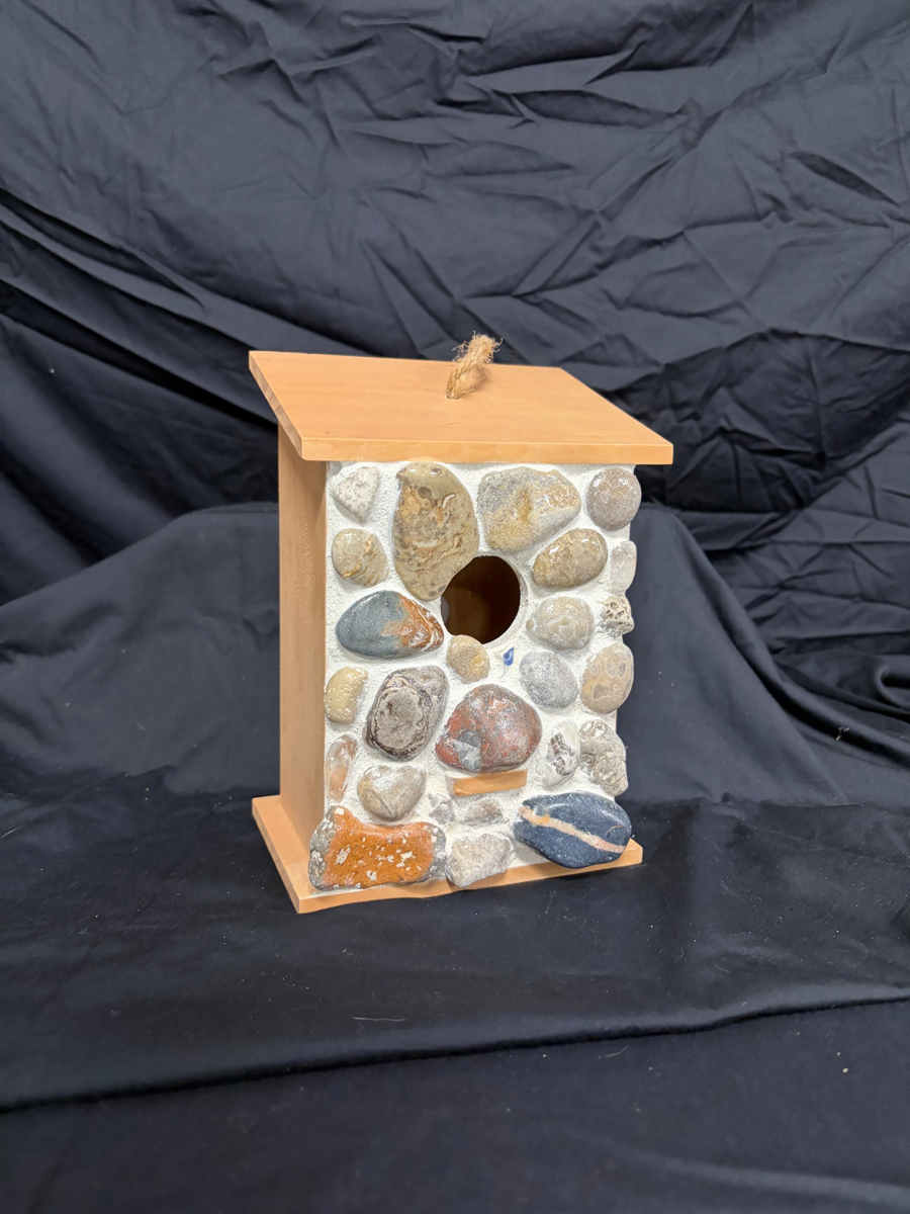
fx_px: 911
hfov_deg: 53.1
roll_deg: -0.2
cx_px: 455
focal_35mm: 26
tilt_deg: -7.1
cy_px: 607
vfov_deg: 67.3
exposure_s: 1/60
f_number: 1.6
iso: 320
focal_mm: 5.96
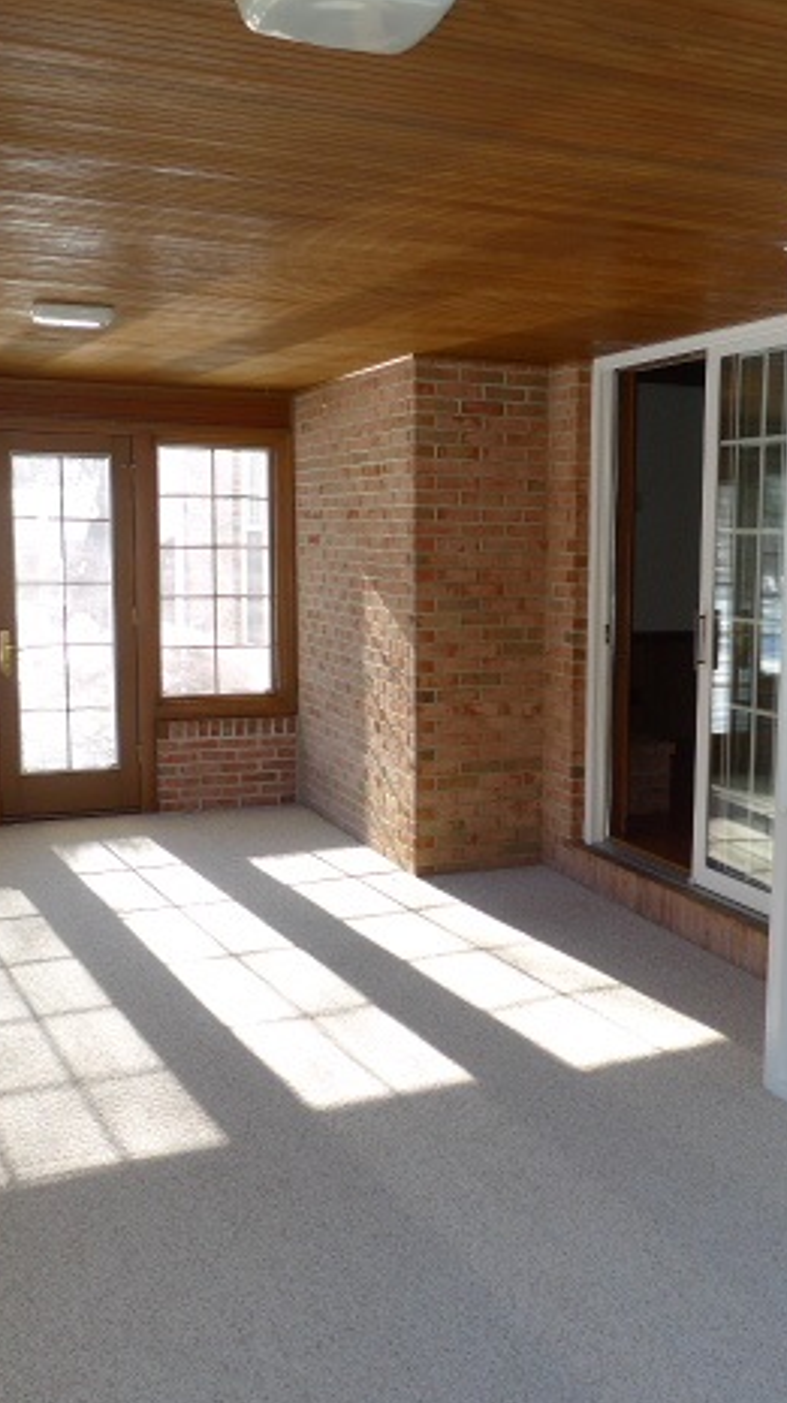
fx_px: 1338
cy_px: 709
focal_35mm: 36
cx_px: 582
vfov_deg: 55.3
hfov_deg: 32.2
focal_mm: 5.1
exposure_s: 1/100
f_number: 2.8
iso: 100
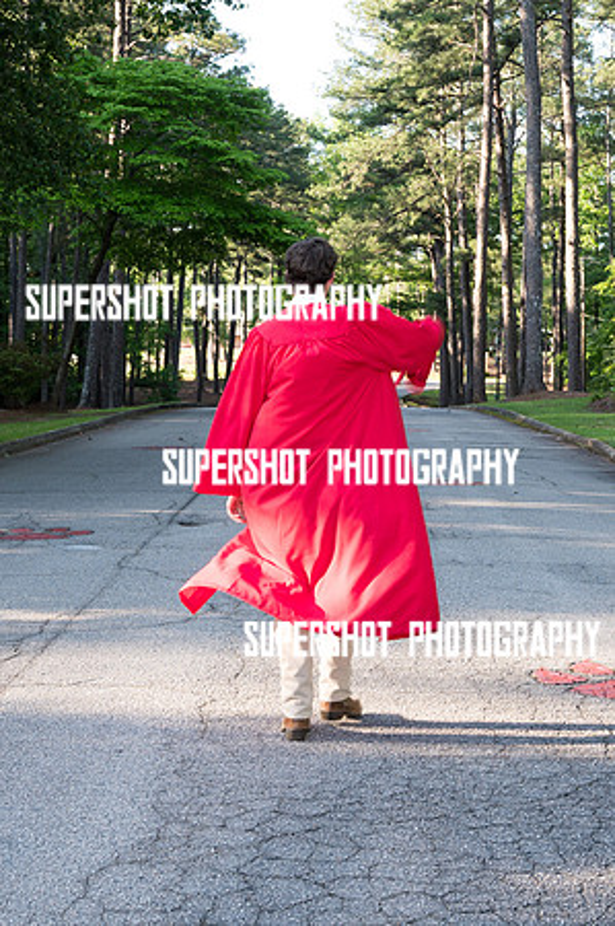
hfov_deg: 20.4
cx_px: 329
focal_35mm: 67
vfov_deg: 30.2
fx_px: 1711
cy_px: 406
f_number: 8
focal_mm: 35
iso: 320
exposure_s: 1/60
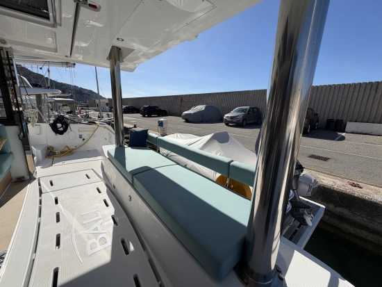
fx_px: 155
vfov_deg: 85.7
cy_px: 144
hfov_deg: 102.0
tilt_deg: -12.6
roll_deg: -1.4
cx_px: 191
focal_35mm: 14
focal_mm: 2.22
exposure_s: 1/1431
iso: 20
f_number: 2.2
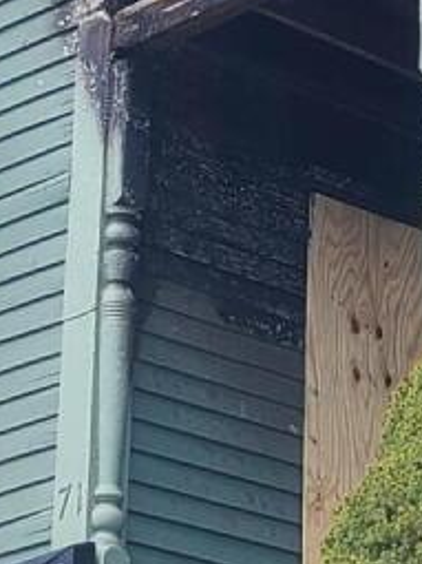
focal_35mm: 196
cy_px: 69
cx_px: 537
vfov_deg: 10.1
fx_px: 3189
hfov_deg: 7.5
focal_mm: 7
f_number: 1.8
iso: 16
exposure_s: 1/193
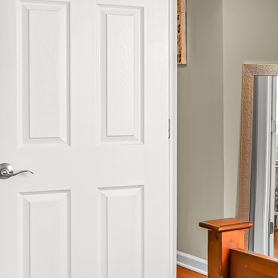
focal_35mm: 68
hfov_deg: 22.7
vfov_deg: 25.3
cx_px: 360
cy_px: 111
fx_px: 618
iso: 160
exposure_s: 1/30
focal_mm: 10
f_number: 4
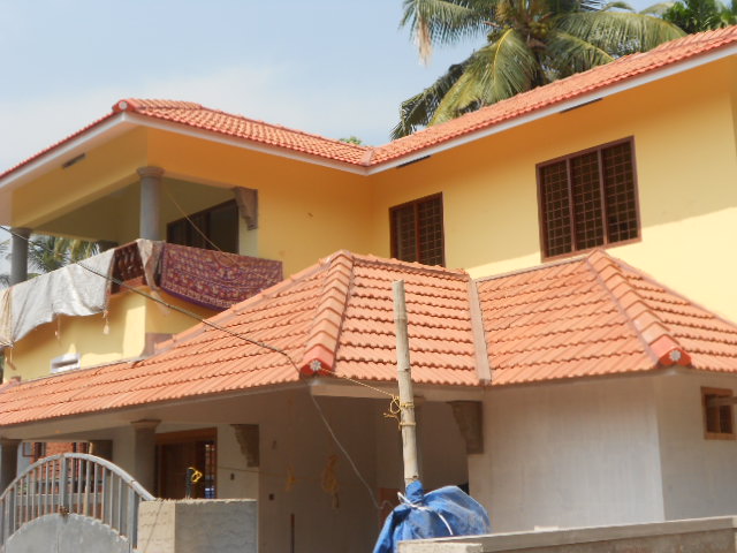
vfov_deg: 29.7
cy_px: 276
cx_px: 368
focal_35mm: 49
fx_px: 1043
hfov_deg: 38.9
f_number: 4.5
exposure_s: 1/500
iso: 80
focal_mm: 9
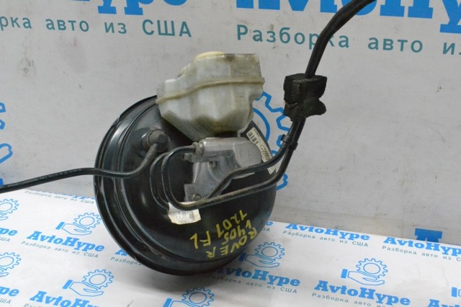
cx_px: 230
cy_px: 154
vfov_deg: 25.7
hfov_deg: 37.9
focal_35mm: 52
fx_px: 672
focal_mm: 35
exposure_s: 1/160
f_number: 11
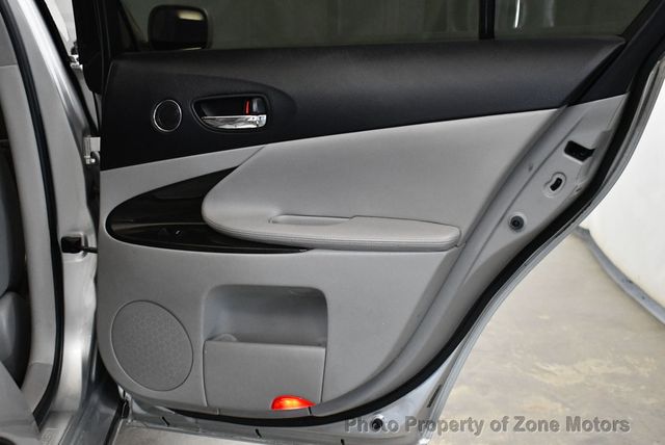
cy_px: 222
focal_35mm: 56
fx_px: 1035
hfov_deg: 35.6
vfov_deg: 24.2
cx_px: 332
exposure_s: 1/125
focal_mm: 28
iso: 2500
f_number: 4.2
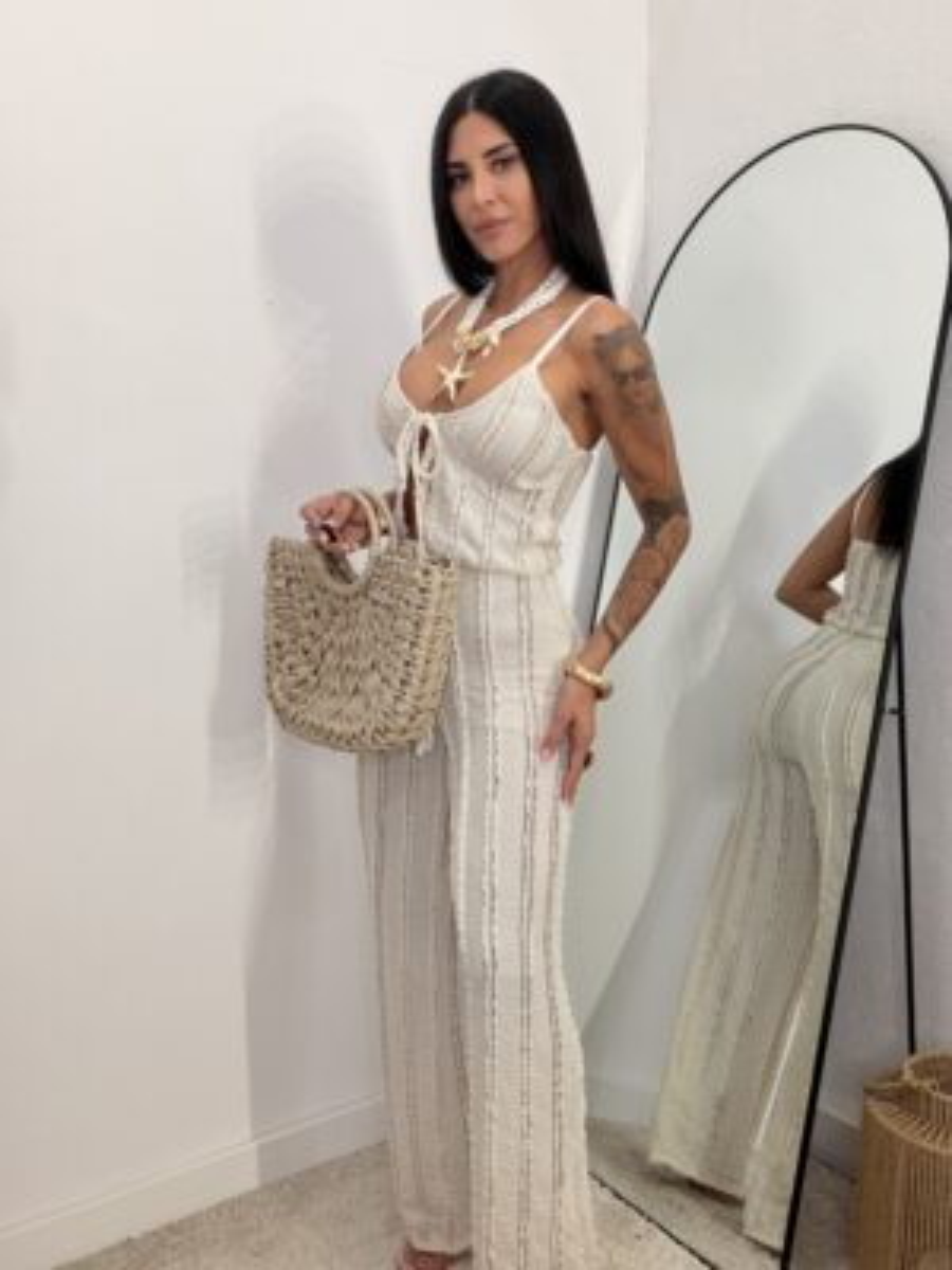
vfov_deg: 60.0
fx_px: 1100
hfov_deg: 46.8
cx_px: 476
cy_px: 635
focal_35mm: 30
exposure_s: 1/81
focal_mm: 2.71
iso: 64
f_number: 1.9
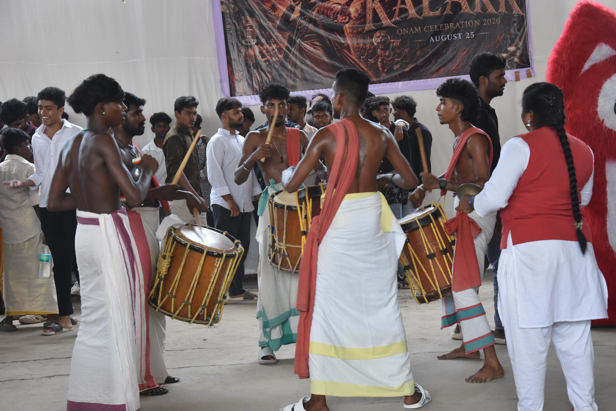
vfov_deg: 18.2
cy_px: 206
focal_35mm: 75
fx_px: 1284
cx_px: 308
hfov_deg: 27.0
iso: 800
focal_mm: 50
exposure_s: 1/160
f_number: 6.3
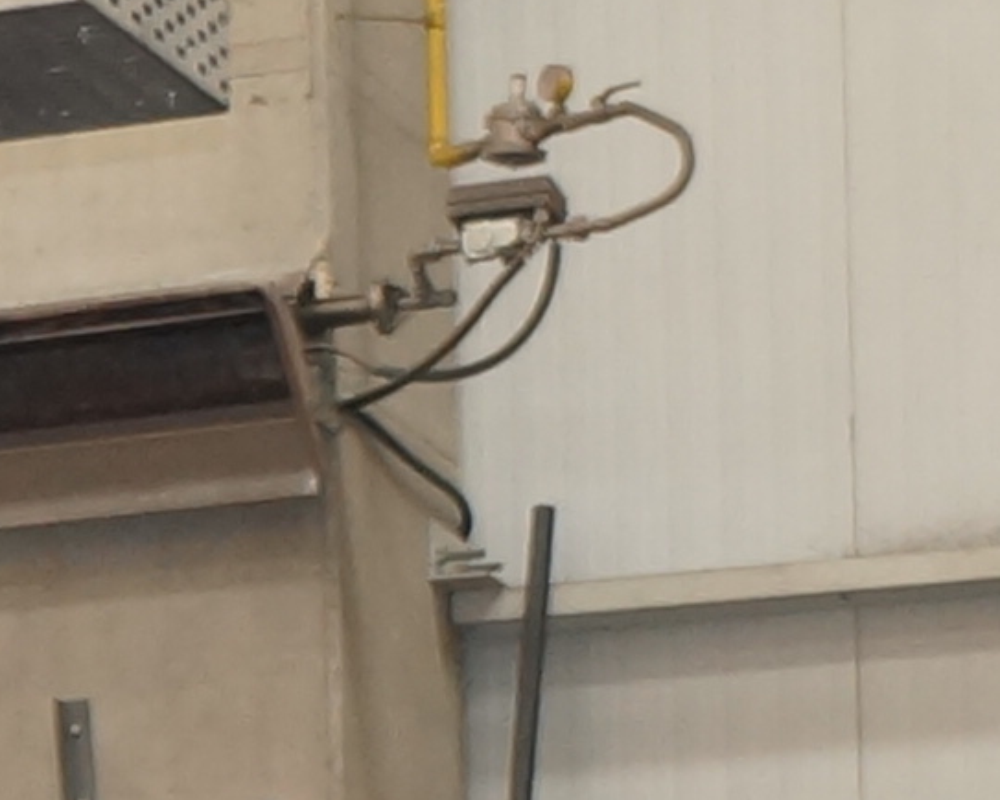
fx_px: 6775
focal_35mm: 229
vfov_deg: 6.4
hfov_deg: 7.8
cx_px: -1383
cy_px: 2026
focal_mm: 18
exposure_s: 1/60
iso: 500
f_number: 4
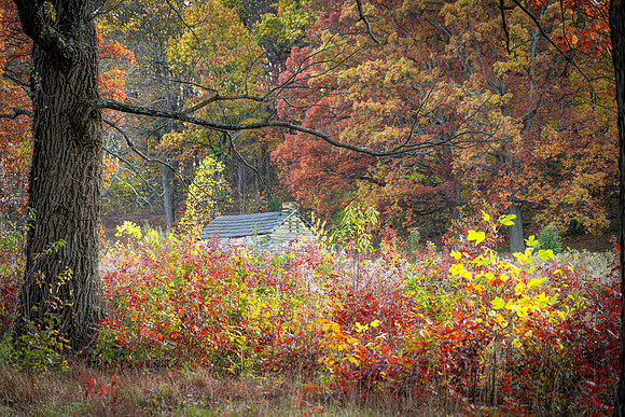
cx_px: 312
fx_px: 1823
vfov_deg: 13.0
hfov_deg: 19.5
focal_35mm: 105
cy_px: 208
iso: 1000
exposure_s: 1/250
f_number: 4
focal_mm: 105
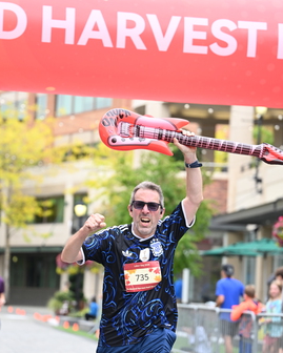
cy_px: 219
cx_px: 146
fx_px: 1381
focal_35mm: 132
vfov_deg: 14.6
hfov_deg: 11.7
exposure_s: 1/1600
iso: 640
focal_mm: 86
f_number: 2.8
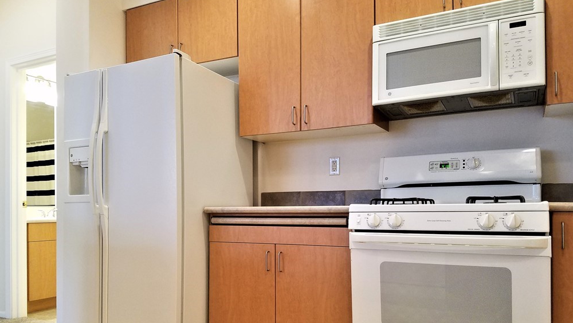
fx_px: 441
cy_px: 196
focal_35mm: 29
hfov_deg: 66.1
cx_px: 289
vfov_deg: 40.0
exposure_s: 1/40
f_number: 1.7
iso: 160
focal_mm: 4.2
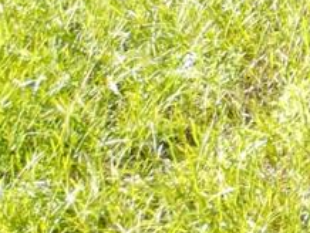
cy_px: -547
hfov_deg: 8.6
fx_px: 1578
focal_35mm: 176
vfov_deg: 7.2
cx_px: 1041
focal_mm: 6.72
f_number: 1.7
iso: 110
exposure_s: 1/800
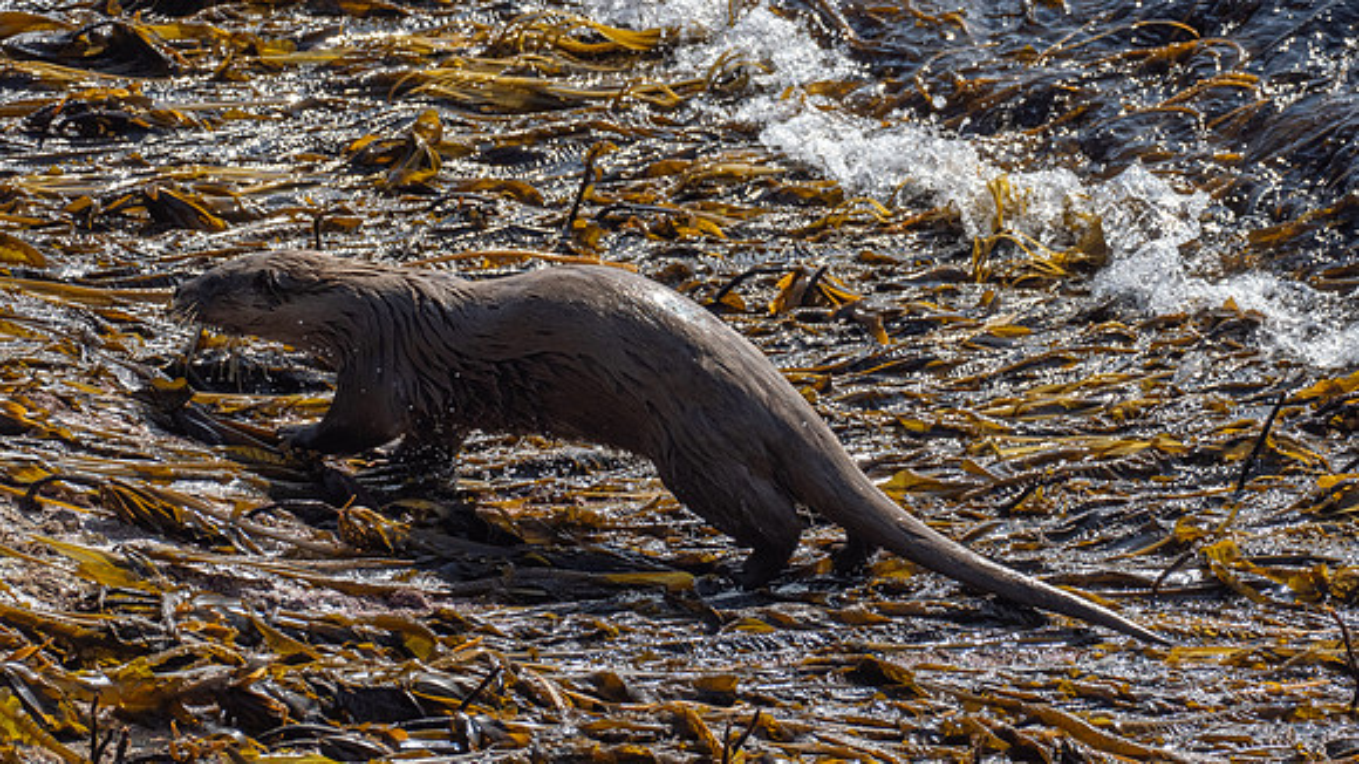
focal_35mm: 1033
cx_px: 766
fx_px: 37207
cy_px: 398
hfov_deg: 2.1
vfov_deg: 1.2
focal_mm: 420
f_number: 6.3
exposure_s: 1/1250
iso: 200
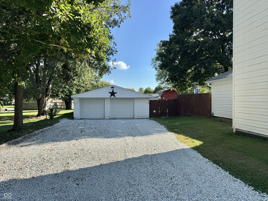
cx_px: 134
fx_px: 186
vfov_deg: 56.8
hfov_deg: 71.6
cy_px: 100
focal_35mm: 24
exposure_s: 1/2710
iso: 80
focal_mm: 6.76
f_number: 1.78
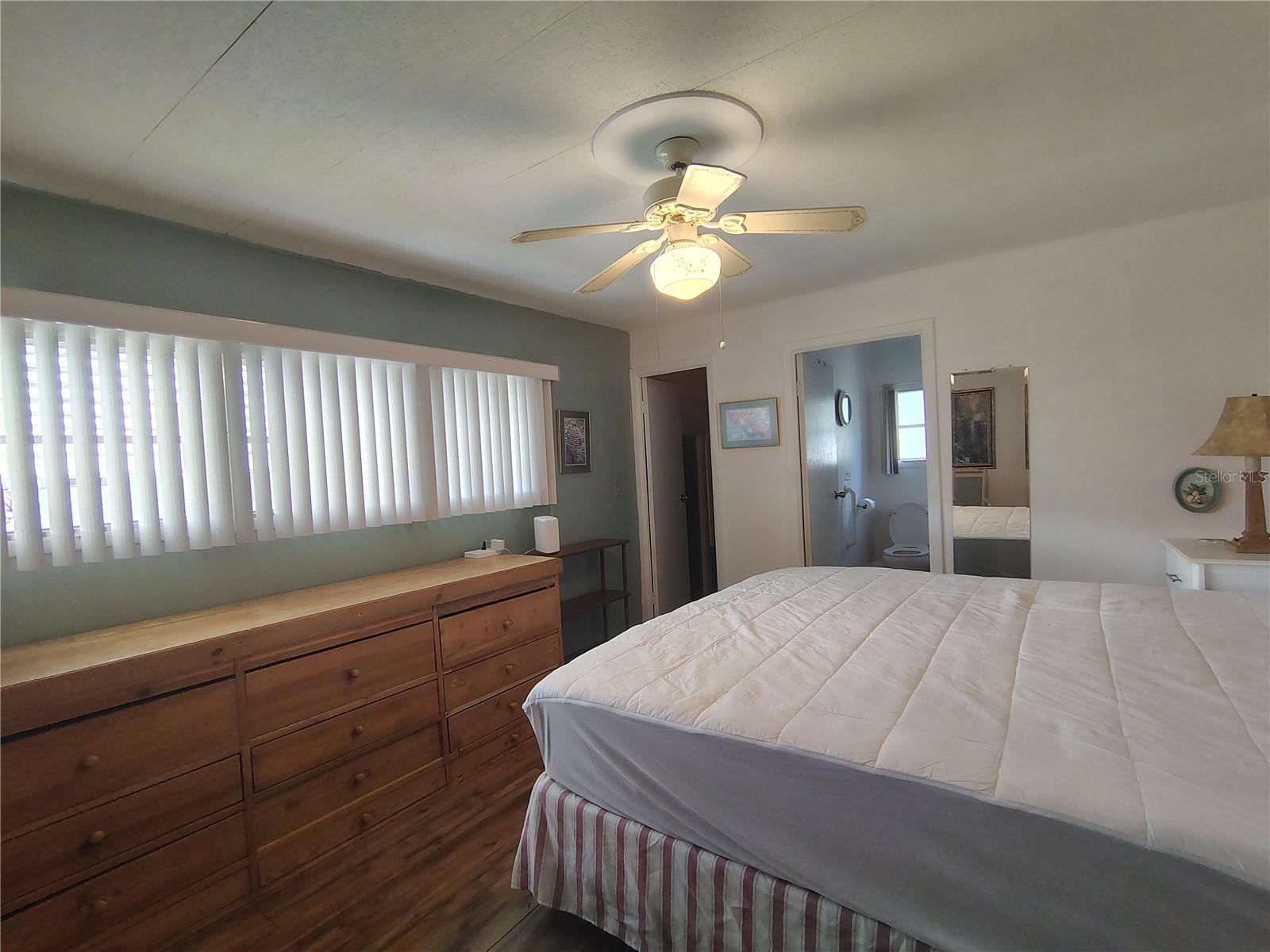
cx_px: 635
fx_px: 587
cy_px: 476
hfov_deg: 94.5
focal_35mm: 16
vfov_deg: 78.1
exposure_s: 1/60
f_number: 2.2
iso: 460
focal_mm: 2.13
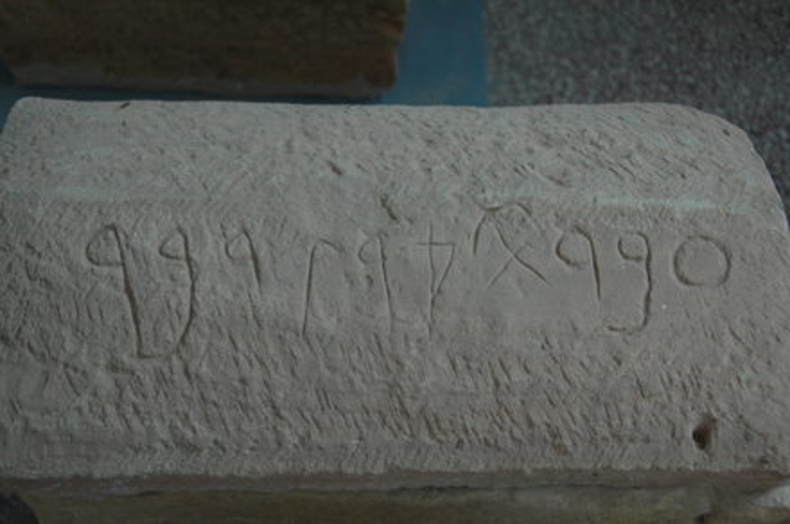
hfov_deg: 37.9
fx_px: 1150
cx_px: 395
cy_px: 262
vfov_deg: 25.7
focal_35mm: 52
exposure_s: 1/8
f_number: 4.2
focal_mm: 35
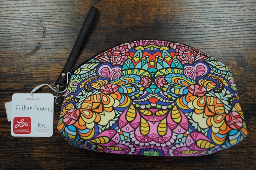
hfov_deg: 53.2
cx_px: 128
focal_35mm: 36
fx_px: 256
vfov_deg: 36.8
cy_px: 85
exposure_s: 1/40
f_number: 4
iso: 200
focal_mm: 24
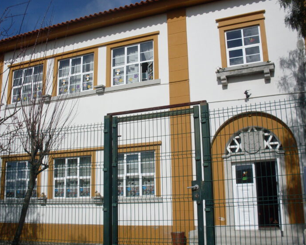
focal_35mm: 40
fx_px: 362
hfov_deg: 45.8
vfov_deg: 37.3
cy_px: 122
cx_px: 146
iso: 80
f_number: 8.4
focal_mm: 6.3
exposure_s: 1/500
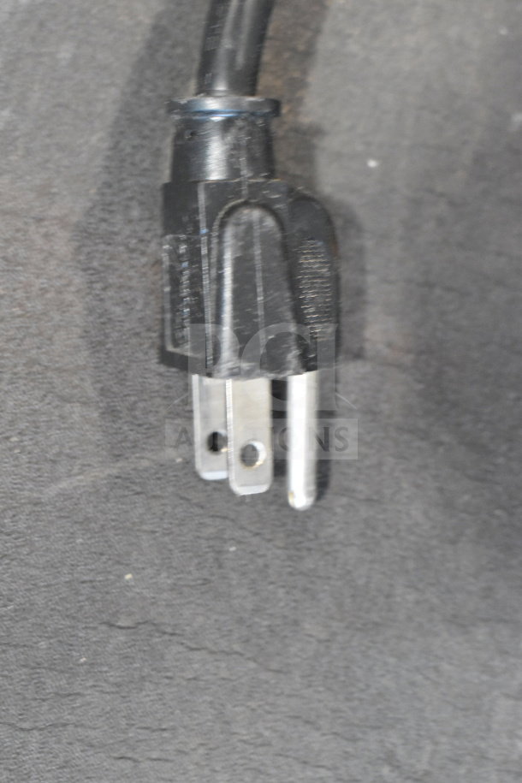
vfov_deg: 33.4
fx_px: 1305
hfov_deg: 22.6
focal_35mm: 60
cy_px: 392
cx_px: 261
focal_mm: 40
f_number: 7.1
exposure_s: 1/200
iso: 6400
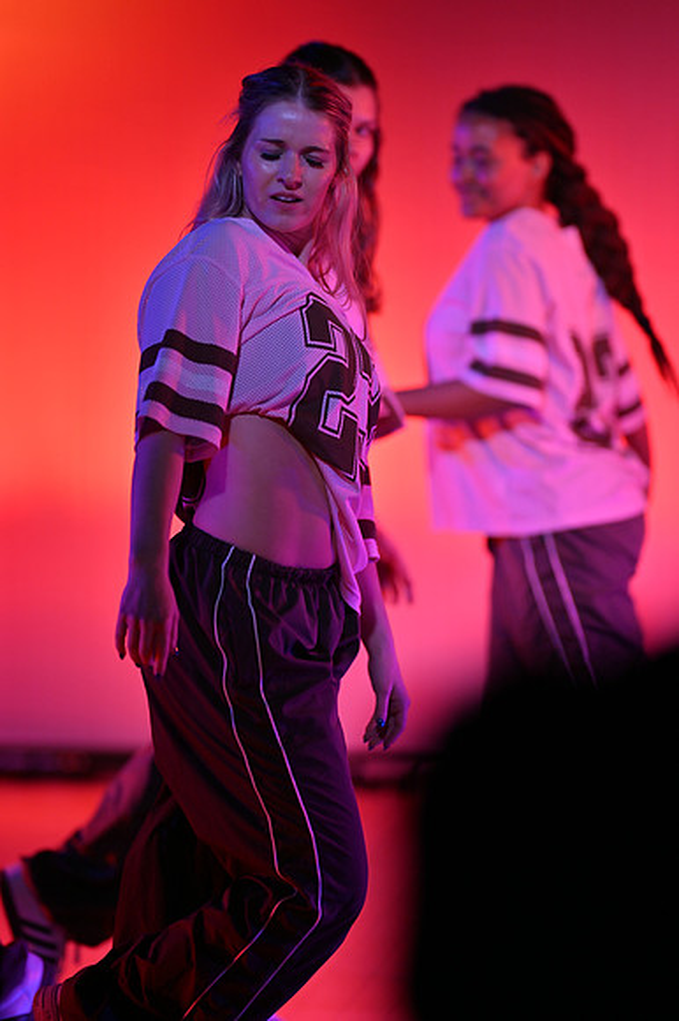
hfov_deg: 10.8
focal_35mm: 127
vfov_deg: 16.1
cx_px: 340
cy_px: 510
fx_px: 3597
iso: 64
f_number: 1.2
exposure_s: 1/1250
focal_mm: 85
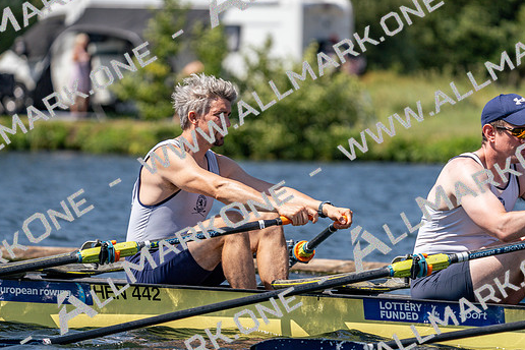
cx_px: 264
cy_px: 178
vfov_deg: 3.8
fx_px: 5308
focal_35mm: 364
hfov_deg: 5.7
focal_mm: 324
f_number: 6.3
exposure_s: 1/2000
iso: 250
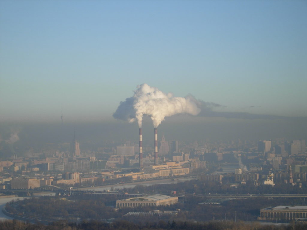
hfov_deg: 15.6
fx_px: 1117
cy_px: 115
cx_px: 154
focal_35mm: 126
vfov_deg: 11.8
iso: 50
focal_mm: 26.3
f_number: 5.8
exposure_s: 1/342
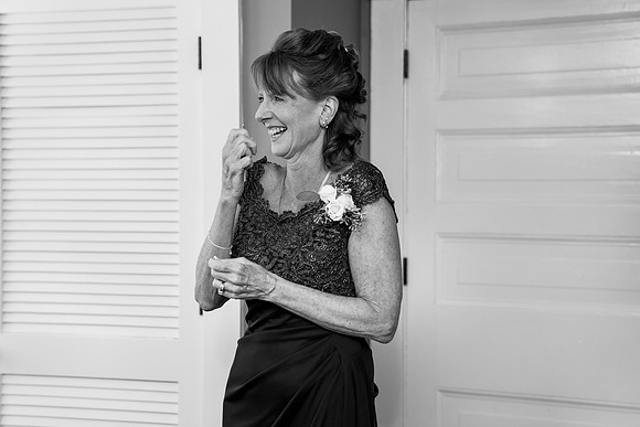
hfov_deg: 37.0
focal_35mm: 54
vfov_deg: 25.2
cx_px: 320
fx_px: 957
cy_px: 214
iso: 1000
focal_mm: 52
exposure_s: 1/200
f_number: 2.8
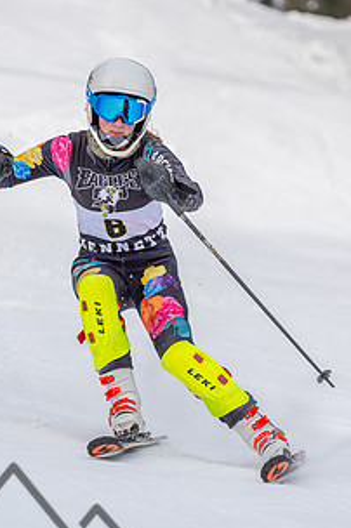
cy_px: 333
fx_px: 5423
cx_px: 110
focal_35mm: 370
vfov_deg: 5.6
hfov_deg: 3.7
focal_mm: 250
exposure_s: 1/1600
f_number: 6.3
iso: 500
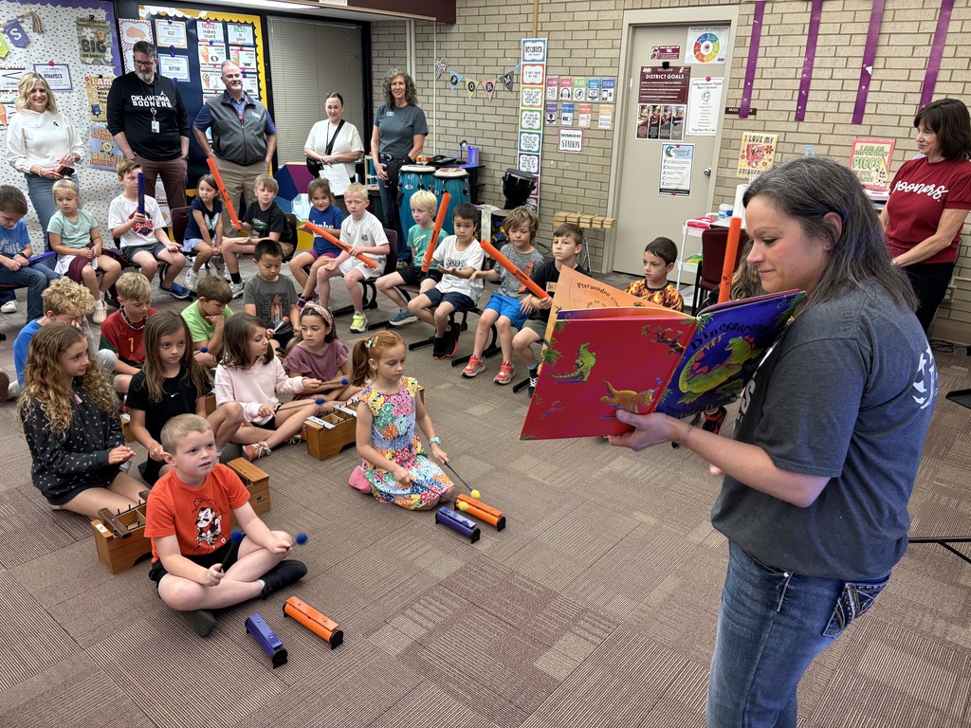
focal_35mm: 26
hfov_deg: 67.3
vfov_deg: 53.1
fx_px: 729
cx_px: 486
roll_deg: -1.3
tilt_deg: -20.4
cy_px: 364
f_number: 1.6
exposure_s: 1/60
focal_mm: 5.96
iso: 200
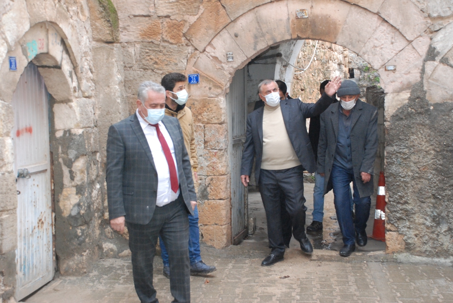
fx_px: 718
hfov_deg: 35.0
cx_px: 226
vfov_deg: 23.8
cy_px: 152
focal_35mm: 57
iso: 1250
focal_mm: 38
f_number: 5.6
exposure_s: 1/60
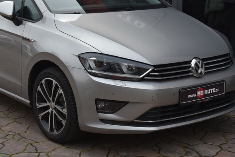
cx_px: 83
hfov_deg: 28.3
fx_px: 464
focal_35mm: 71
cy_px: 53
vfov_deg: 19.1
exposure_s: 1/400
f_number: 9
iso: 500
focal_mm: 40
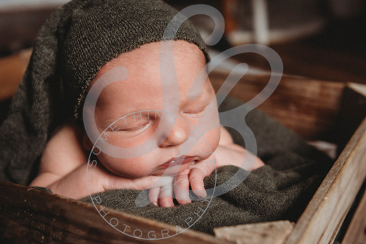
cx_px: 183
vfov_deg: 26.0
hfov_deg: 38.2
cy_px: 122
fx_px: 529
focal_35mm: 52
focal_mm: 52
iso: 1000
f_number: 5.6
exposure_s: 1/125
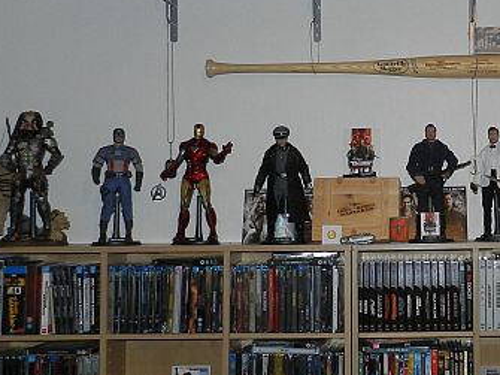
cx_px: 431
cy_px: 164
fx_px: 794
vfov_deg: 26.5
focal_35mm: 55
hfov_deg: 33.4
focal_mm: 4
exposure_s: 1/30
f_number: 3.4
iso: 200
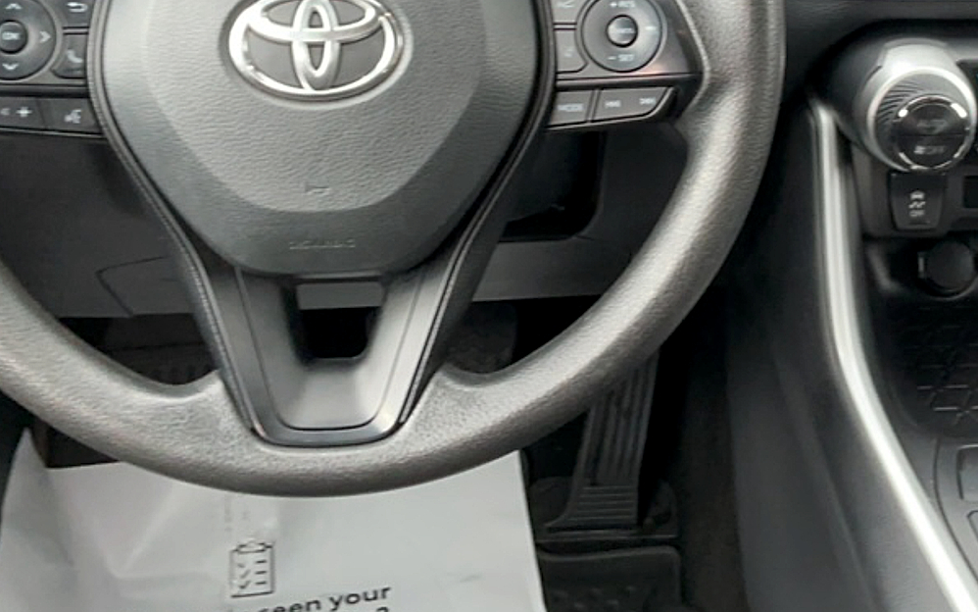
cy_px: 44
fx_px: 1359
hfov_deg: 38.7
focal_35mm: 51
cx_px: 708
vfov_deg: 24.5
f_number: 1.8
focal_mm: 3
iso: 80
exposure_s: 1/60
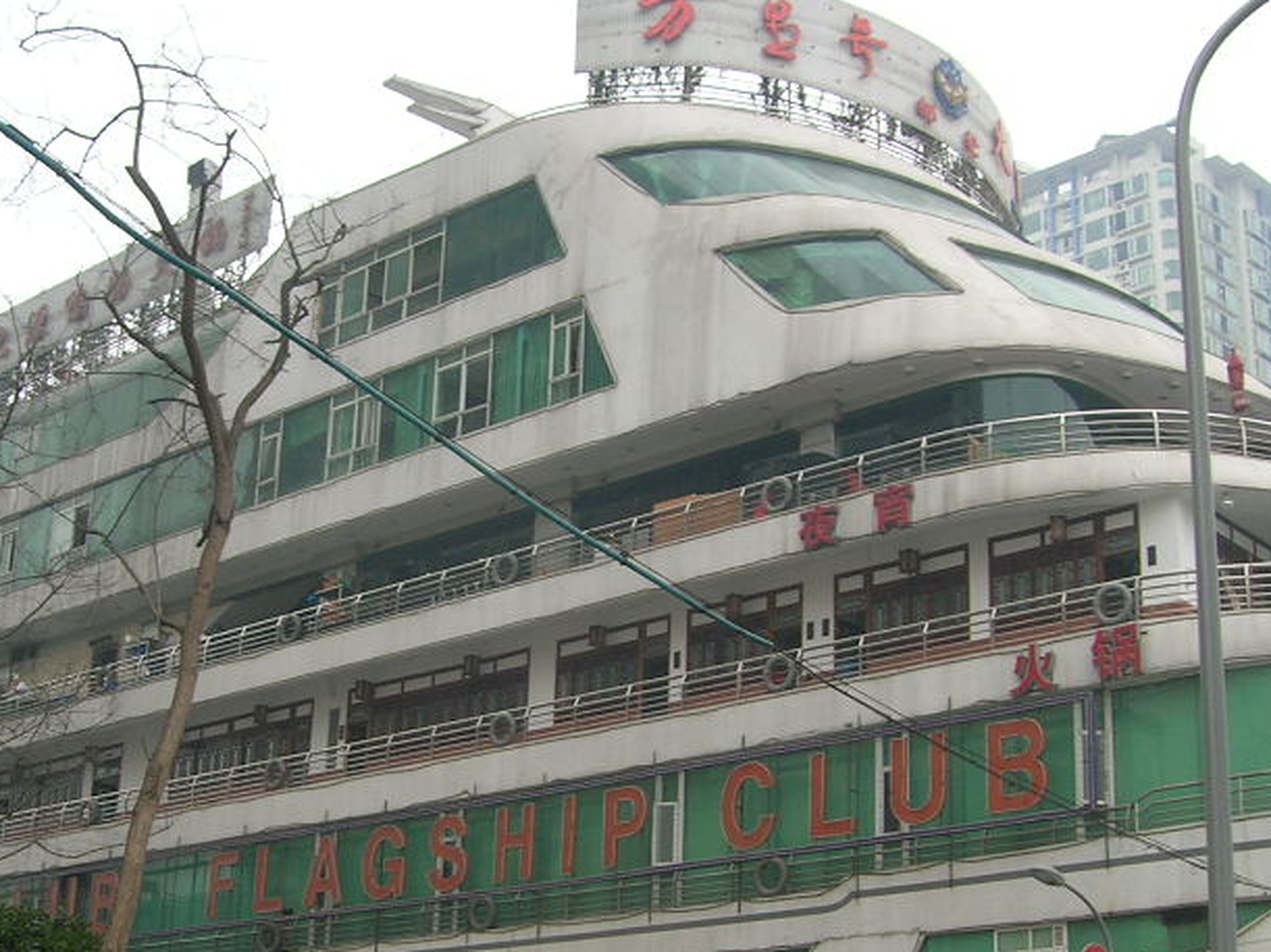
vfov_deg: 25.5
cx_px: 551
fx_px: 2092
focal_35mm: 57
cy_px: 626
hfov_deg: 33.7
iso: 50
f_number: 4.9
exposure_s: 1/35.5
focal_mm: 5.7
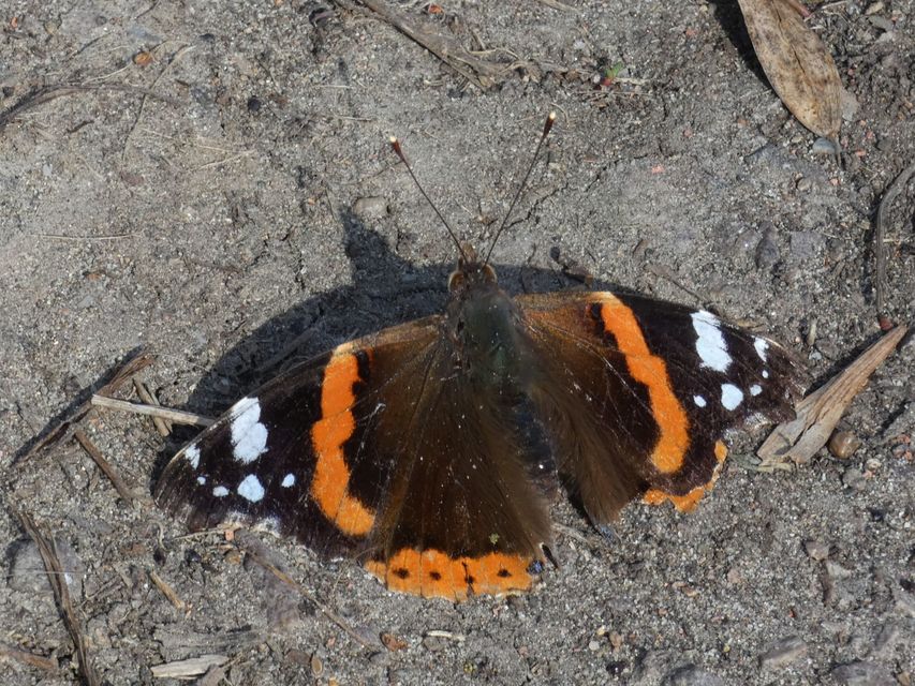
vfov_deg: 8.8
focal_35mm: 169
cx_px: 458
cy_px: 343
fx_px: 4468
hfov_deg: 11.7
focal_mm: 30.2
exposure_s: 1/80
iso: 80
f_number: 5.5
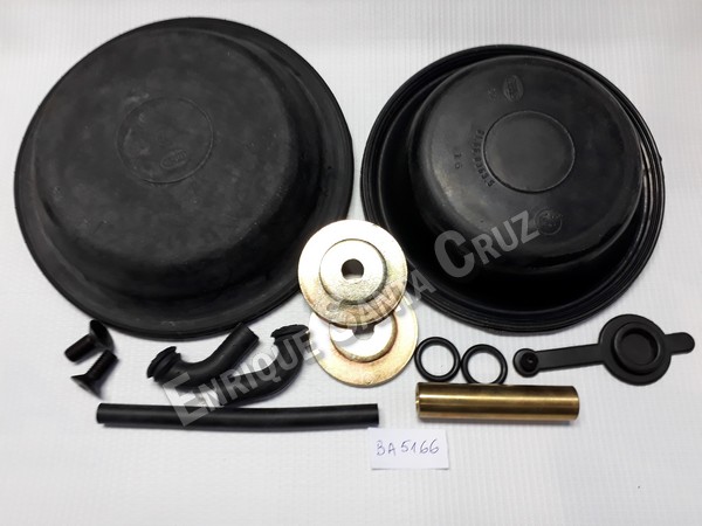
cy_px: 263
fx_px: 548
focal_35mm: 27
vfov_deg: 51.4
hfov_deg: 65.3
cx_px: 351
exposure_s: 1/33
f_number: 1.9
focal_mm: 3.6
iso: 100
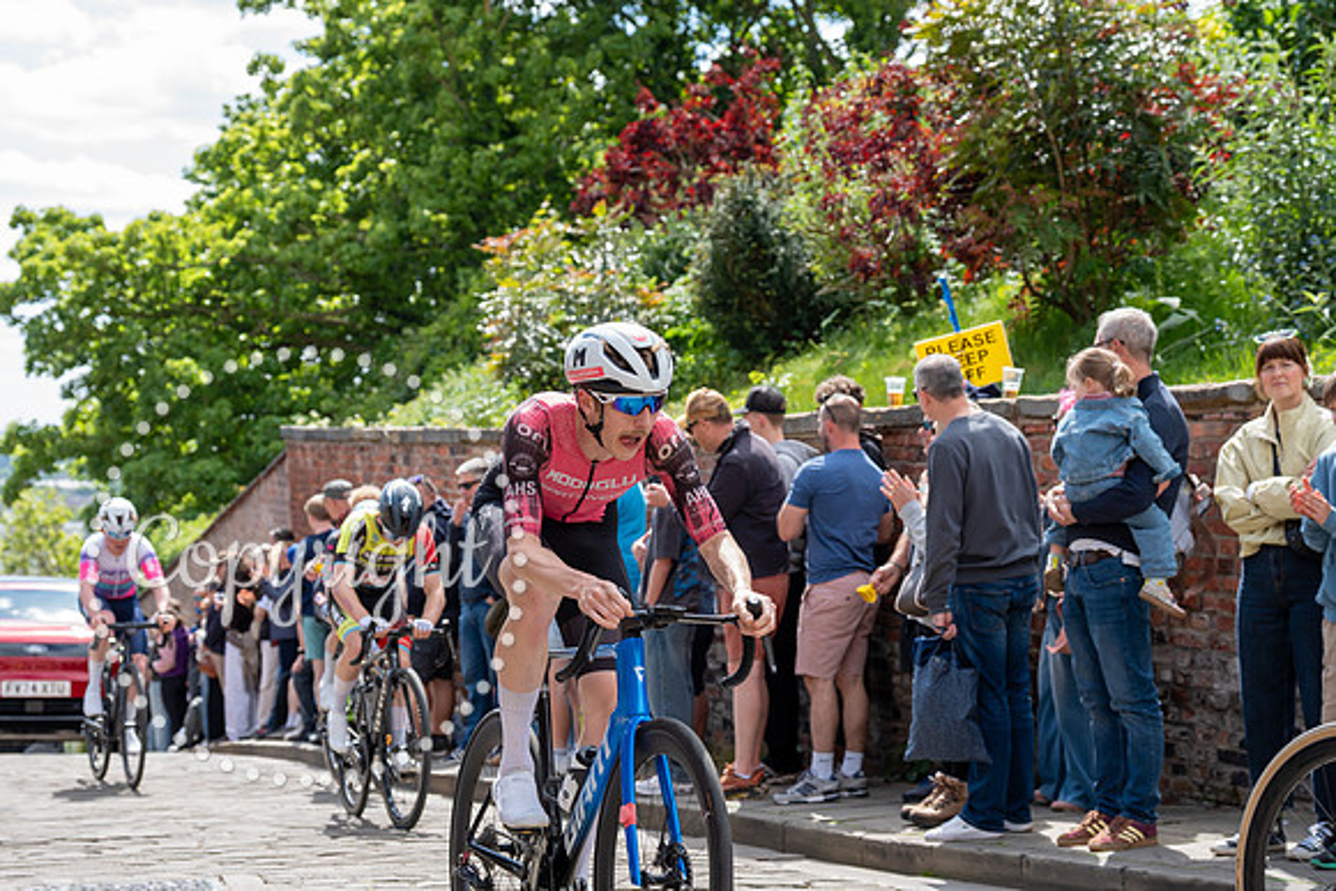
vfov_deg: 19.5
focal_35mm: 70
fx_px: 2598
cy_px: 446
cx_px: 668
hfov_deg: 28.8
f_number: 5
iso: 500
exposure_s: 1/1000
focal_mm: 70
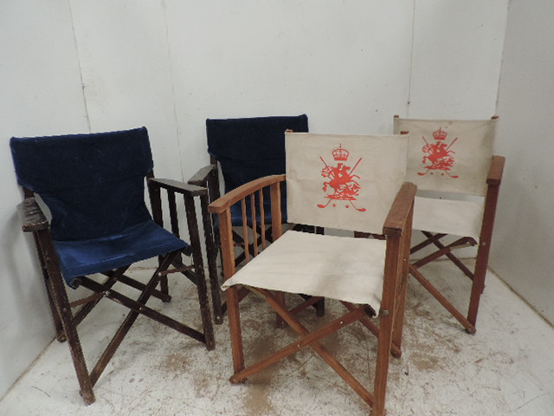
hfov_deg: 71.6
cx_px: 277
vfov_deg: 56.8
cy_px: 208
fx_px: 384
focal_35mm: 24
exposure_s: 1/30
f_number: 3
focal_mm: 4.3
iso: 360
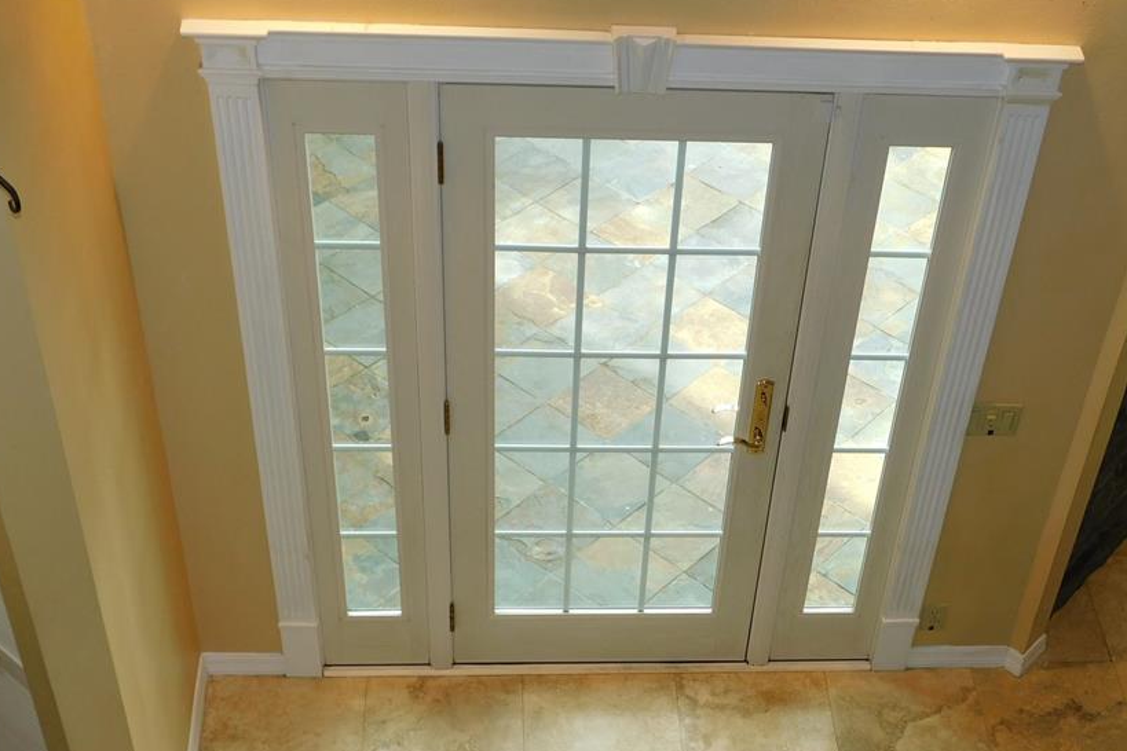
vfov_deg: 25.8
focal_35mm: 52
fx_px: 1628
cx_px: 666
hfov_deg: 38.1
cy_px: 519
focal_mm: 7.1
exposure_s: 1/30
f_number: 3.6
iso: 125
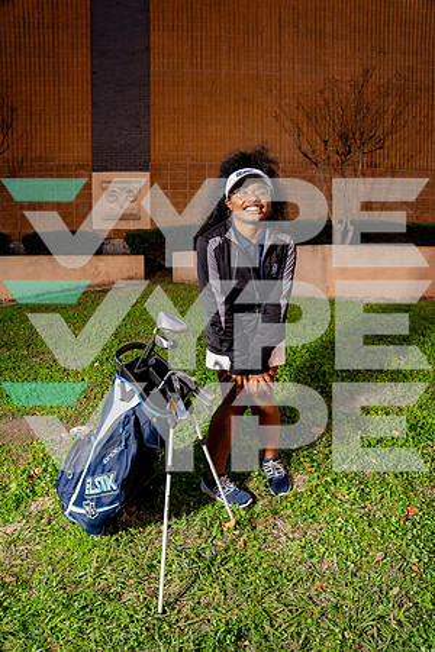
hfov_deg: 53.1
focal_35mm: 24
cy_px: 326
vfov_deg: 73.7
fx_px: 435
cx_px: 218
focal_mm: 24
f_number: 5.6
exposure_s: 1/250
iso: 800
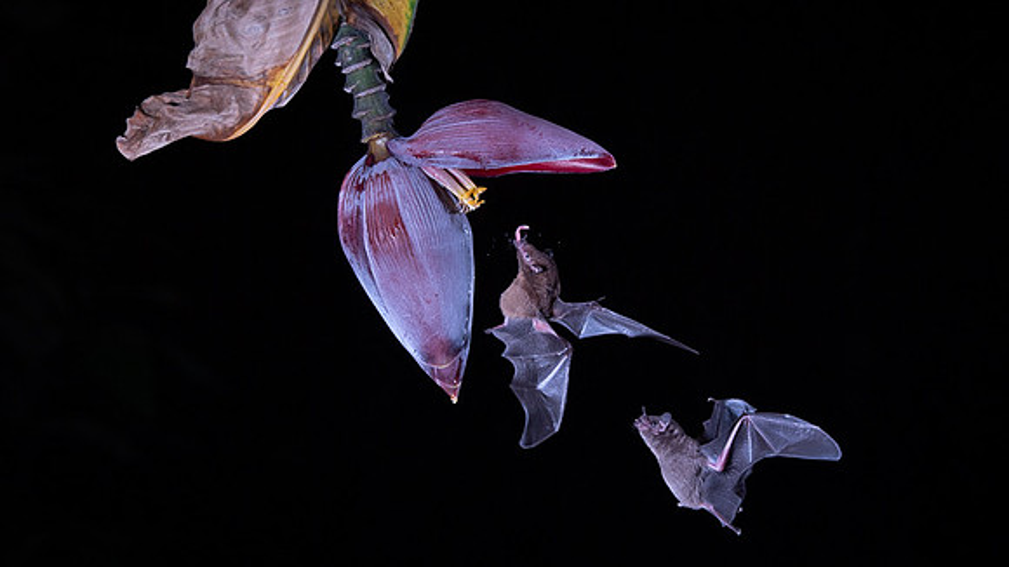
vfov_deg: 6.5
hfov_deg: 11.5
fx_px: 5001
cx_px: 566
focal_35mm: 187
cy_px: 266
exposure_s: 1/250
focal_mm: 130
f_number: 8
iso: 800
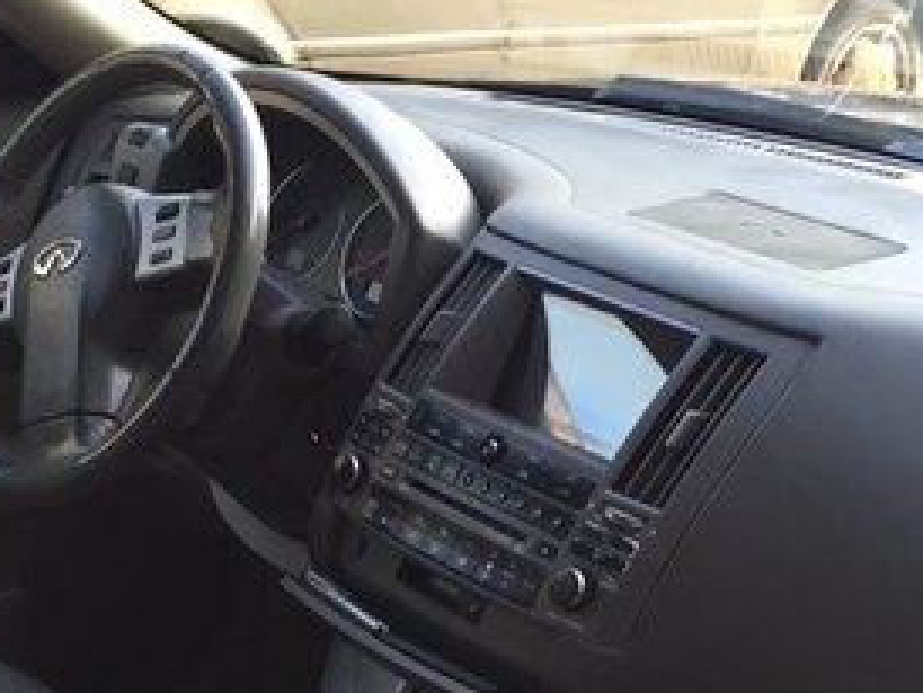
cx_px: 477
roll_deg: -1.4
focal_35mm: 70
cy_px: 749
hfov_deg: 27.8
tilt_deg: -27.5
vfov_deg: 20.1
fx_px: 1867
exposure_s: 1/100
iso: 50
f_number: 2.2
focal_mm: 4.15
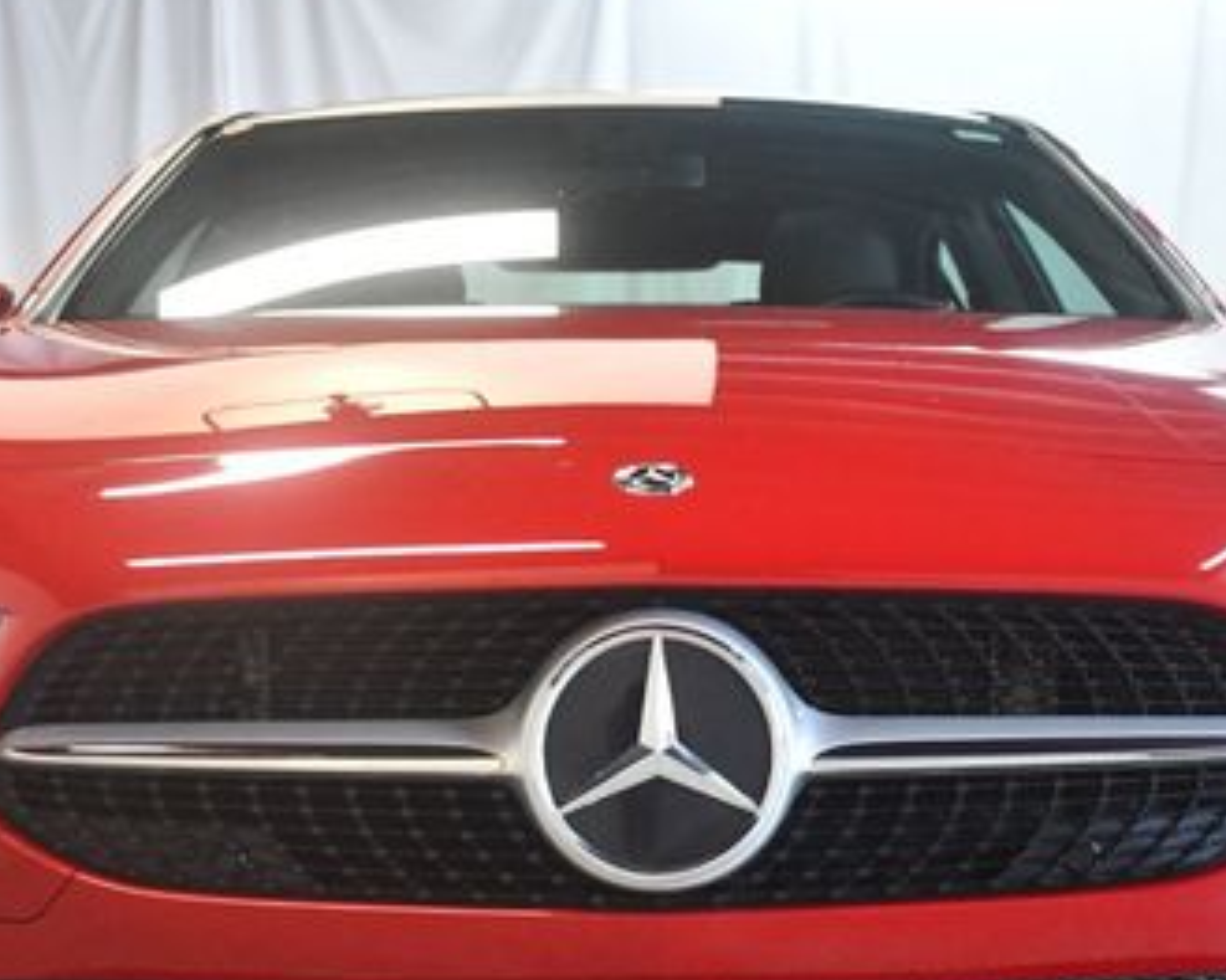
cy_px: 682
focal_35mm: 73
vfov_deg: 20.9
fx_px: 2648
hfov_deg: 26.1
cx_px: 641
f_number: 4
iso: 2800
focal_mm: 27
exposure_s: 1/125
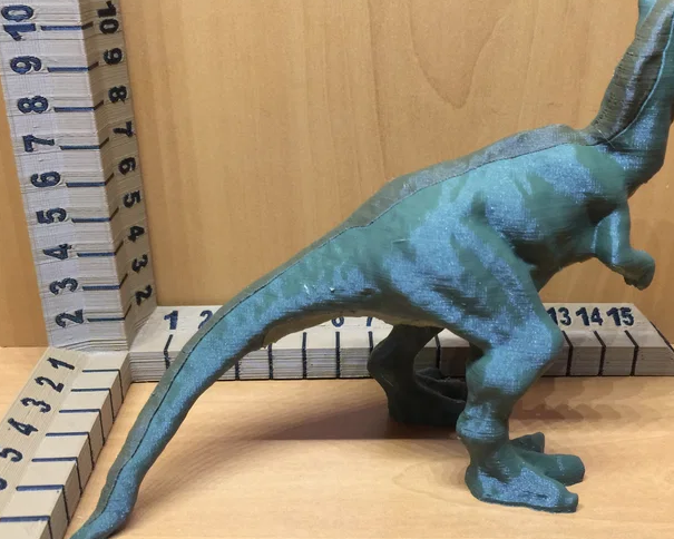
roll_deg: -1.5
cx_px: 385
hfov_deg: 46.7
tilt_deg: -24.0
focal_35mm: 39
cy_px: 262
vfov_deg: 38.2
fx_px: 778
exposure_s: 1/10
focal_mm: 4.15
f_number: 2.2
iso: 100
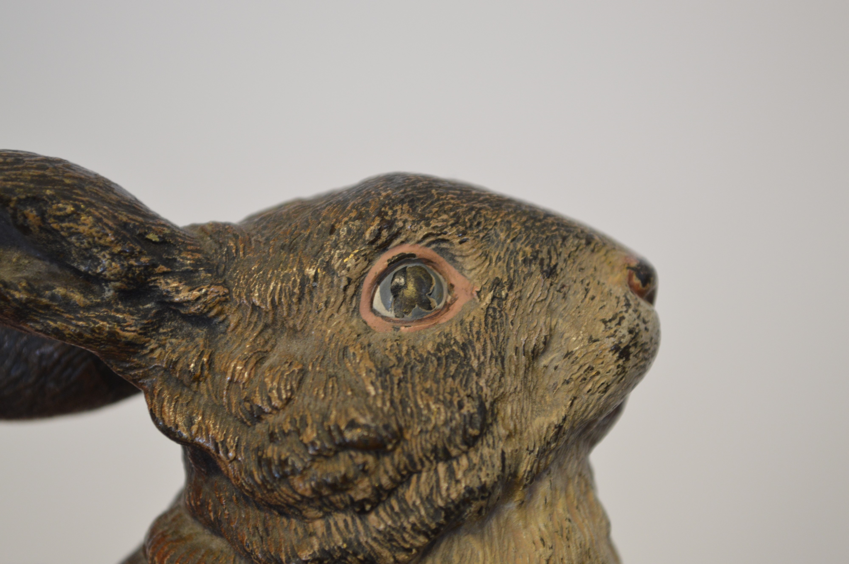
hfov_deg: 24.6
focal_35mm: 82
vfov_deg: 16.5
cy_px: 282
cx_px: 424
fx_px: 1944
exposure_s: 1/60
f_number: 5.6
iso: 720
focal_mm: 55
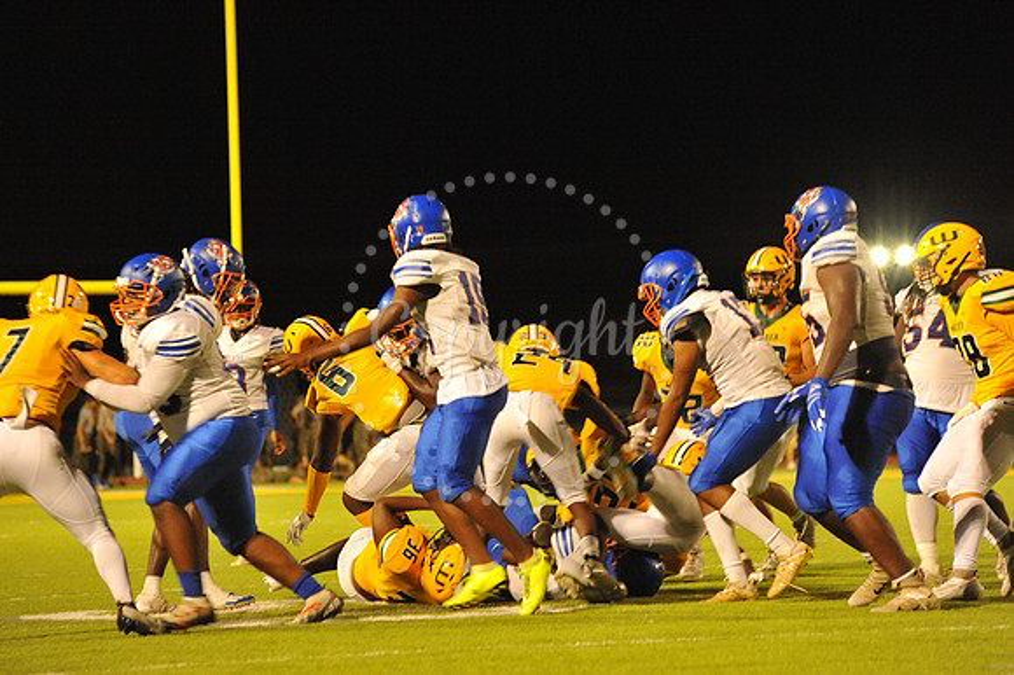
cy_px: 338
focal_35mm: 200
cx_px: 507
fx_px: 5630
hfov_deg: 10.3
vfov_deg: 6.9
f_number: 5.6
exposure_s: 1/200
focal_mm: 200
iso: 6400
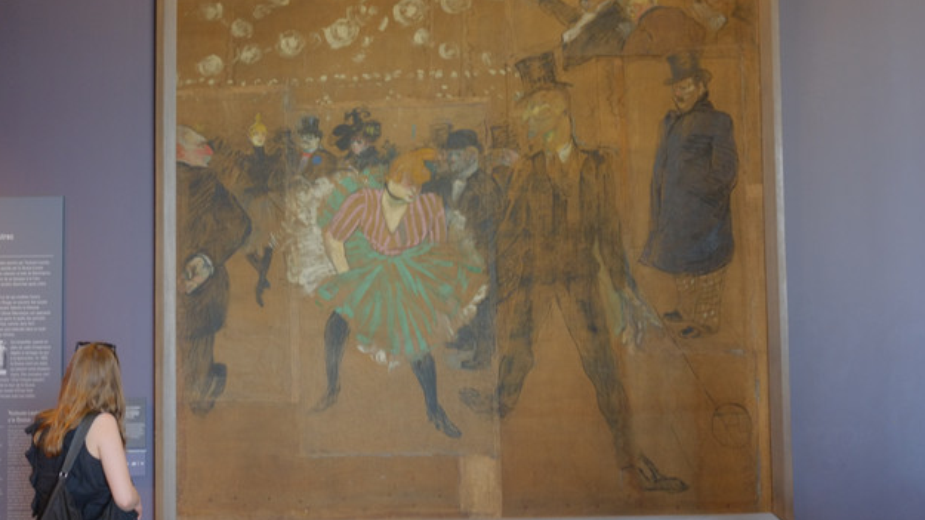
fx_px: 1079
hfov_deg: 46.4
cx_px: 469
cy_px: 239
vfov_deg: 27.1
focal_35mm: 44
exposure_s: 1/40
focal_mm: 27
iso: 800
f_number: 2.8
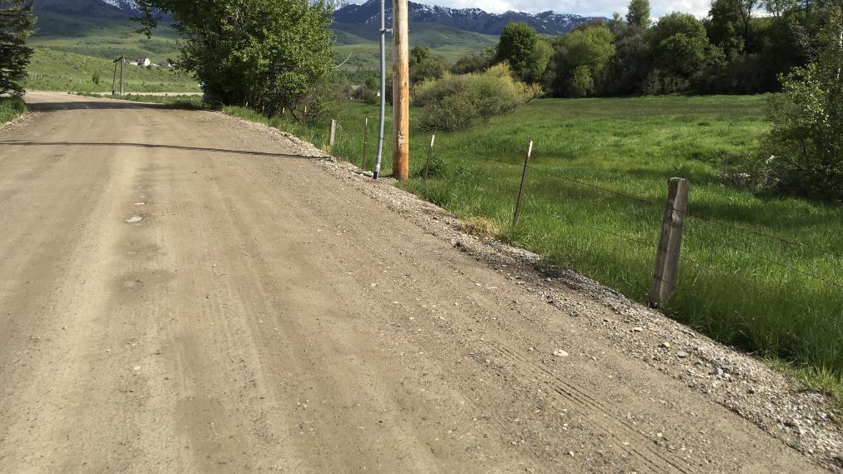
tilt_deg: -5.7
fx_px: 715
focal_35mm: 32
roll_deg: +0.0
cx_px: 423
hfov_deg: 61.0
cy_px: 170
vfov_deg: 36.4
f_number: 2.2
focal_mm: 4.15
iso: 25
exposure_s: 1/1972
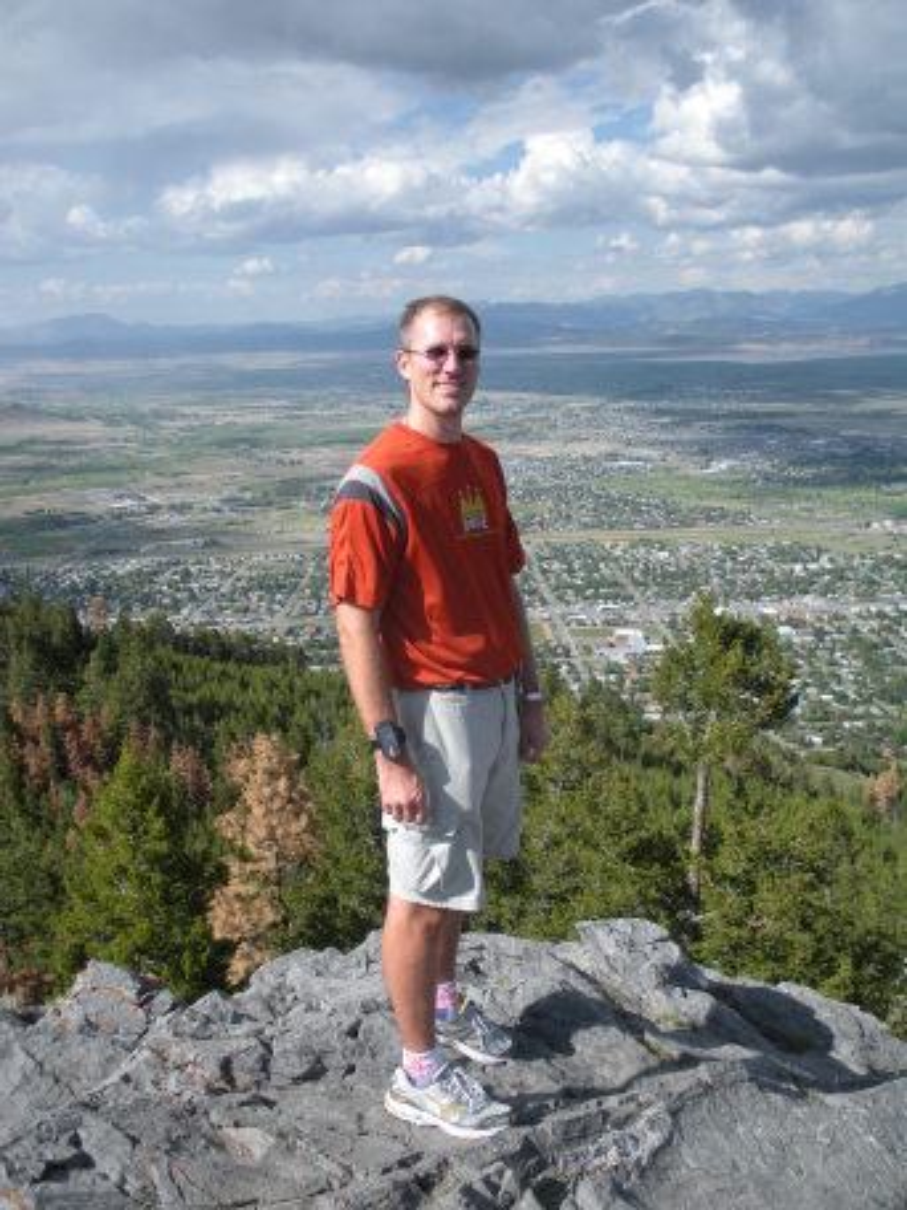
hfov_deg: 39.7
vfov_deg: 51.4
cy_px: 605
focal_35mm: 36
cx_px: 454
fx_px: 1258
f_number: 3.5
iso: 64
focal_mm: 6.3
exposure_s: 1/667
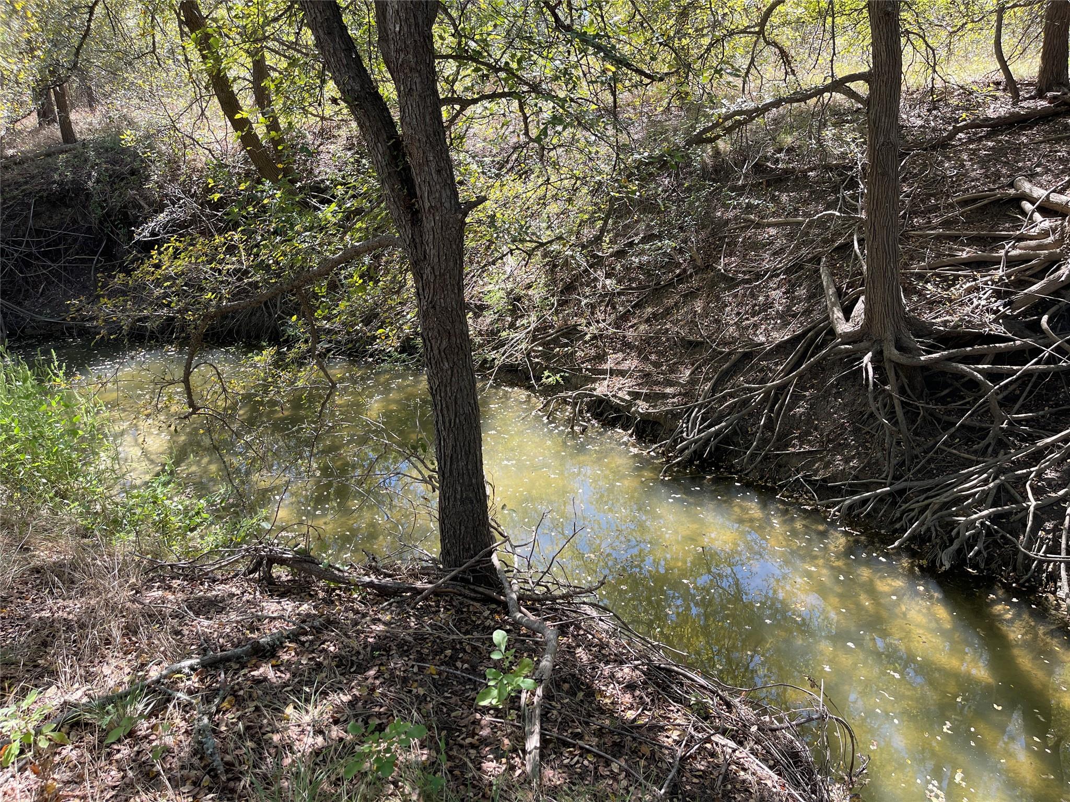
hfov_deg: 67.3
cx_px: 535
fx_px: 804
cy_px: 401
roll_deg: +3.8
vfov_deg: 53.1
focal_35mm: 26
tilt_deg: -22.3
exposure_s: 1/452
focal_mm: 5.1
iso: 50
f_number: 1.6
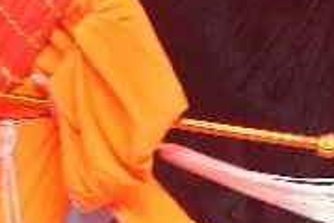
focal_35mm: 660
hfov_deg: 3.1
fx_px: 6123
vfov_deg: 2.1
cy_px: -18
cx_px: 46
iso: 3200
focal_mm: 85
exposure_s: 1/160
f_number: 5
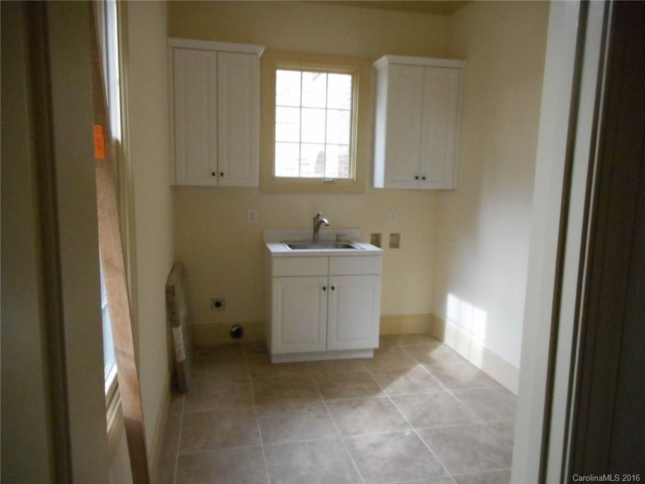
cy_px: 242
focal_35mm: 25
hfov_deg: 69.4
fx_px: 466
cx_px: 322
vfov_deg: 54.9
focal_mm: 4.5
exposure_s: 1/80
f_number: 3.7
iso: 800
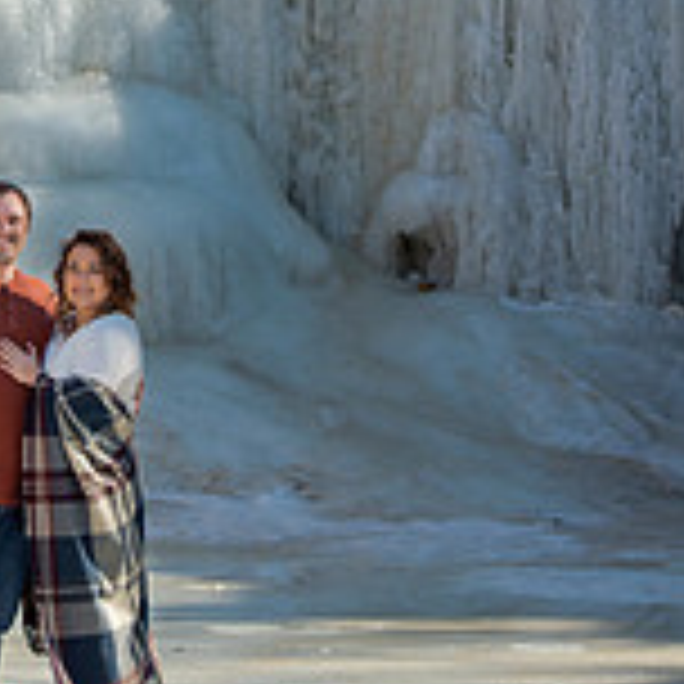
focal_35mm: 176
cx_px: 14
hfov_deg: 9.9
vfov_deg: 9.9
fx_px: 3935
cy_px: 108
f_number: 11
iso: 100
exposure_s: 1/250
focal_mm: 70
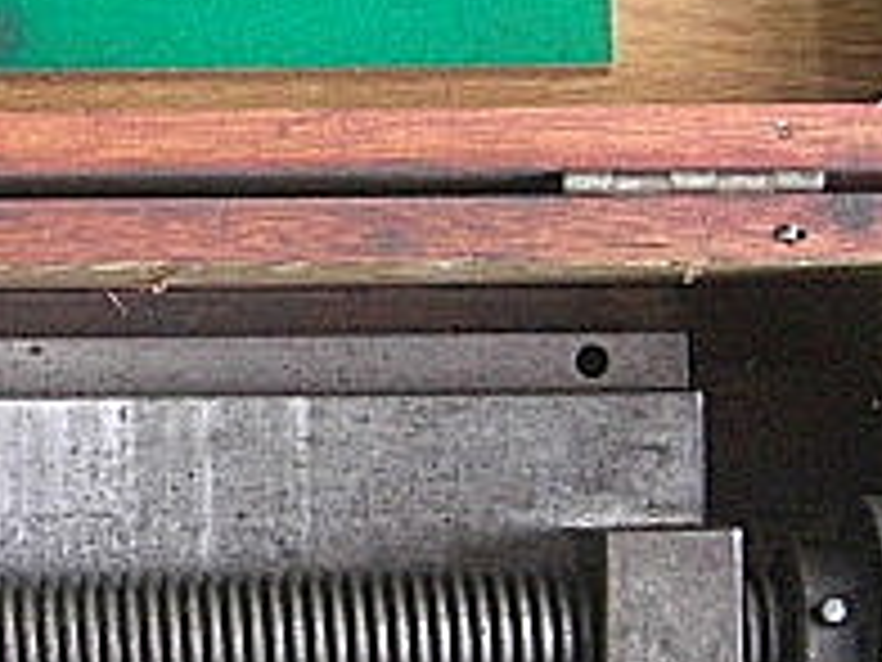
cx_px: -4
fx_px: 3159
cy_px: 216
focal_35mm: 124
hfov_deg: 15.6
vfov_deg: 11.9
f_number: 2.8
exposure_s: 1/50
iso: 800
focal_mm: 7.9
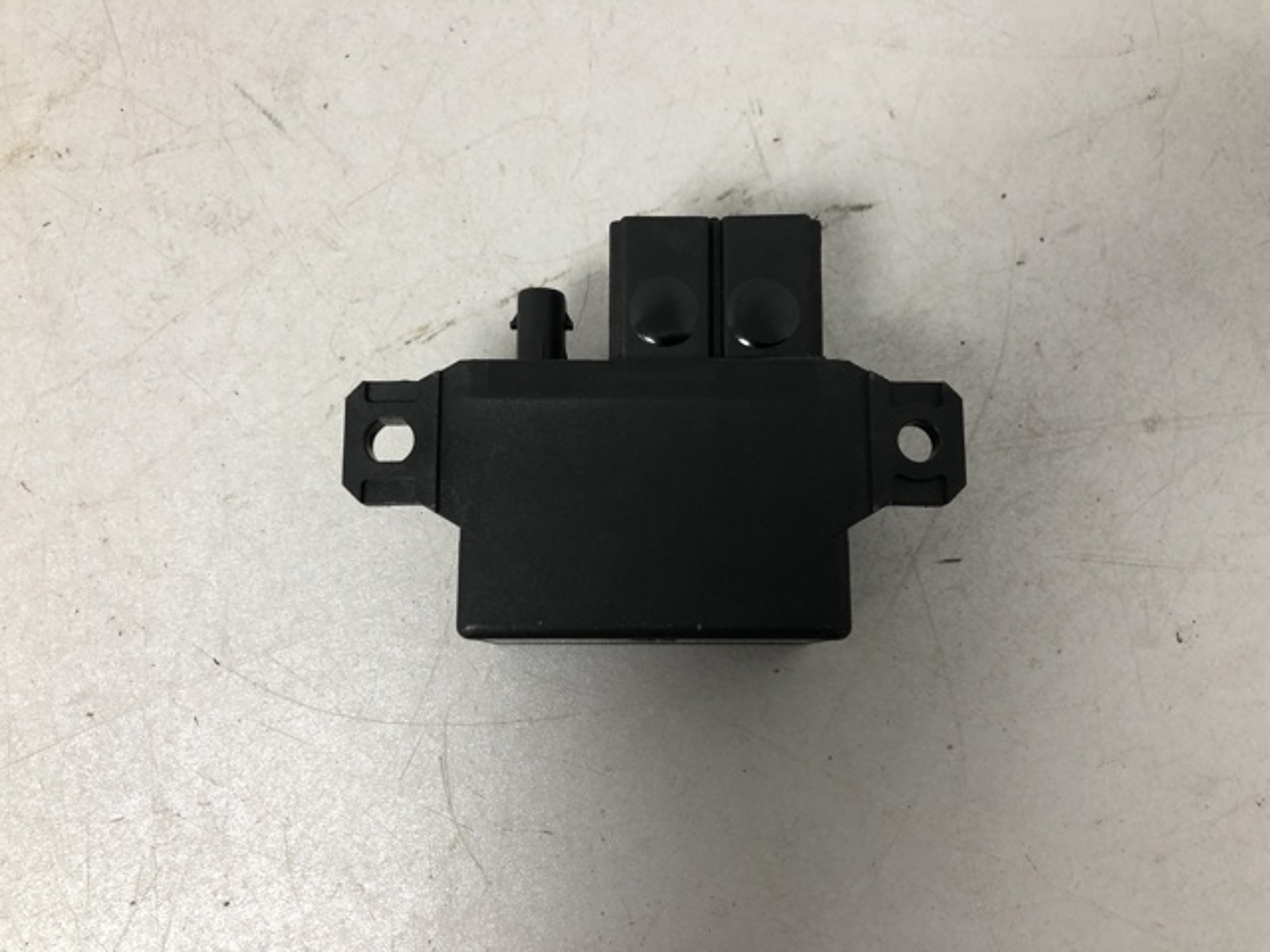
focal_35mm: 28
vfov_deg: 49.7
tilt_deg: -80.8
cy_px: 476
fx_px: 1027
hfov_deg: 63.4
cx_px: 635
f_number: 1.8
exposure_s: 1/17
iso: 40
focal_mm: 4
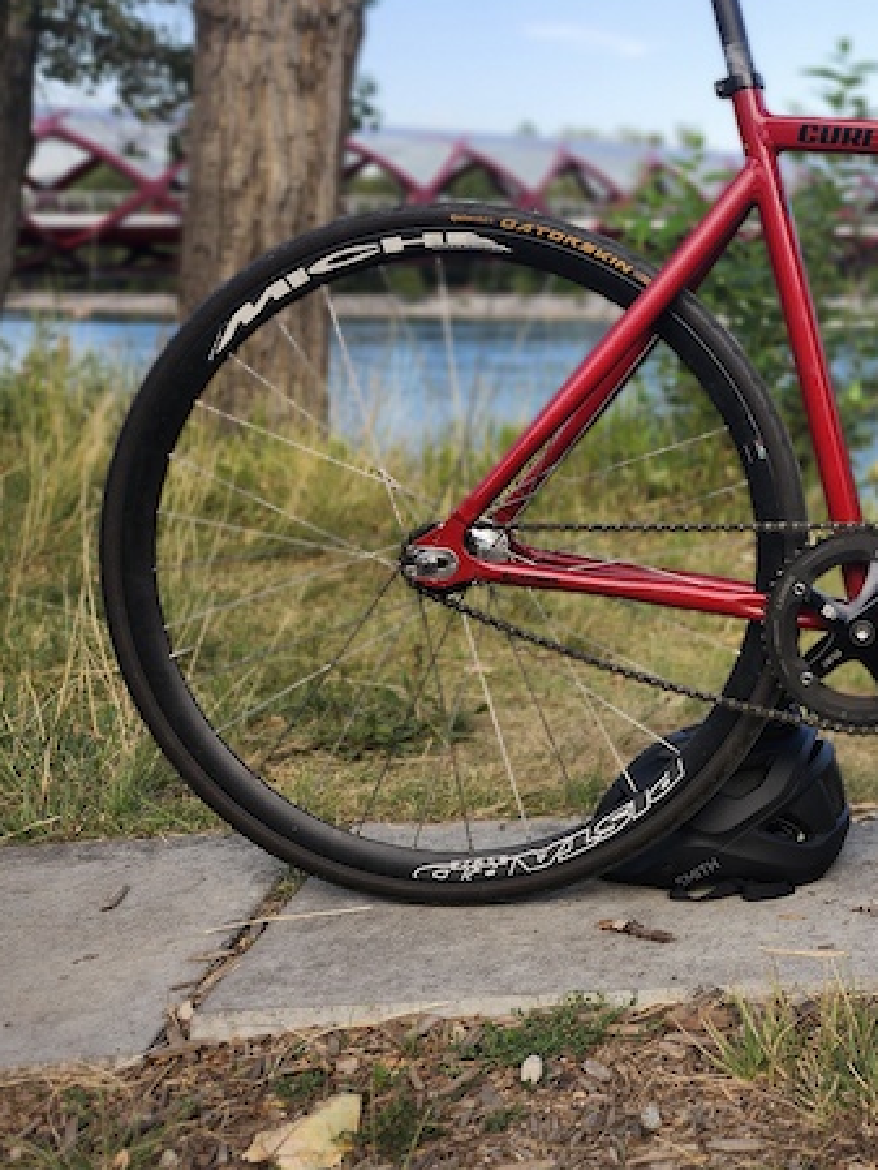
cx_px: 974
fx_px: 1386
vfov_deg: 45.4
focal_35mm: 41
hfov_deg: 31.1
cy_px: 451
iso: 25
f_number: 1.8
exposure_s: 1/349
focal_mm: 5.54
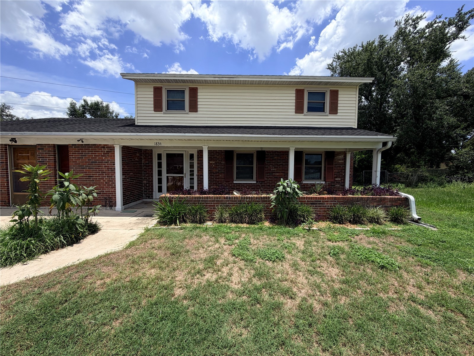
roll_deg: +0.6
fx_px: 192
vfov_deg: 85.7
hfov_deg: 102.1
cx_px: 237
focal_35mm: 14
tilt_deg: -2.1
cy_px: 178
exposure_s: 1/1105
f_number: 2.2
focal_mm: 2.22
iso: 20
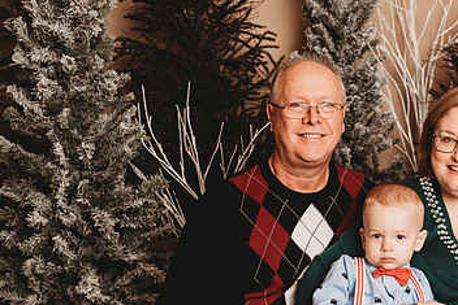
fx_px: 840
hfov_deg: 29.8
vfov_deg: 20.4
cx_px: 367
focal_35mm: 66
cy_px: 249
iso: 100
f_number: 4
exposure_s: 1/160
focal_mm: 40
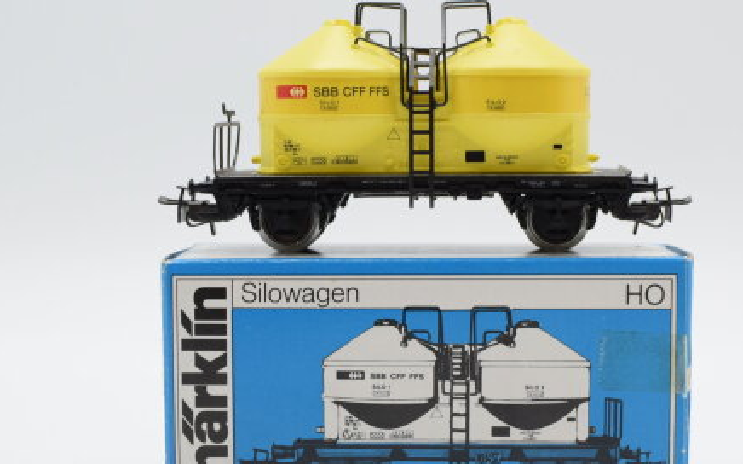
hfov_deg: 28.0
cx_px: 394
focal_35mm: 74
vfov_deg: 17.7
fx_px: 1492
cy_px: 260
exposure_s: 1/200
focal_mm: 35
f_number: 8
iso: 320
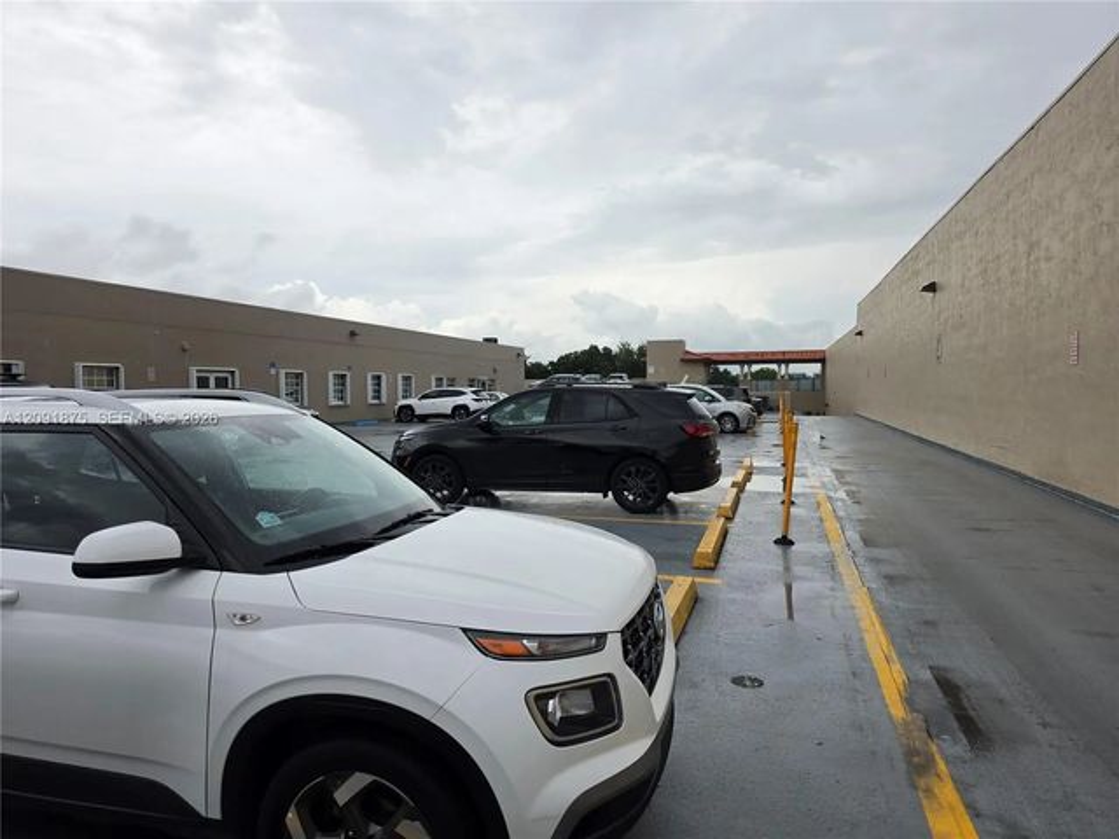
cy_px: 420
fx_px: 744
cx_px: 560
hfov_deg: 73.9
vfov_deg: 58.9
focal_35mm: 23
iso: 64
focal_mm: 6.5
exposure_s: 1/6352
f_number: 1.4
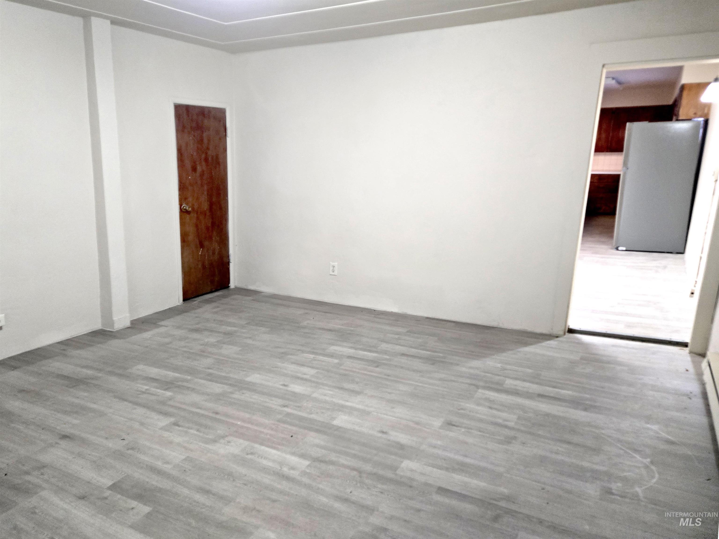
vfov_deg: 58.9
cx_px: 360
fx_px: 478
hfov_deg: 73.9
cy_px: 270
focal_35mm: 23
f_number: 1.8
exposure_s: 1/120
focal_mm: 5.4
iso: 1000
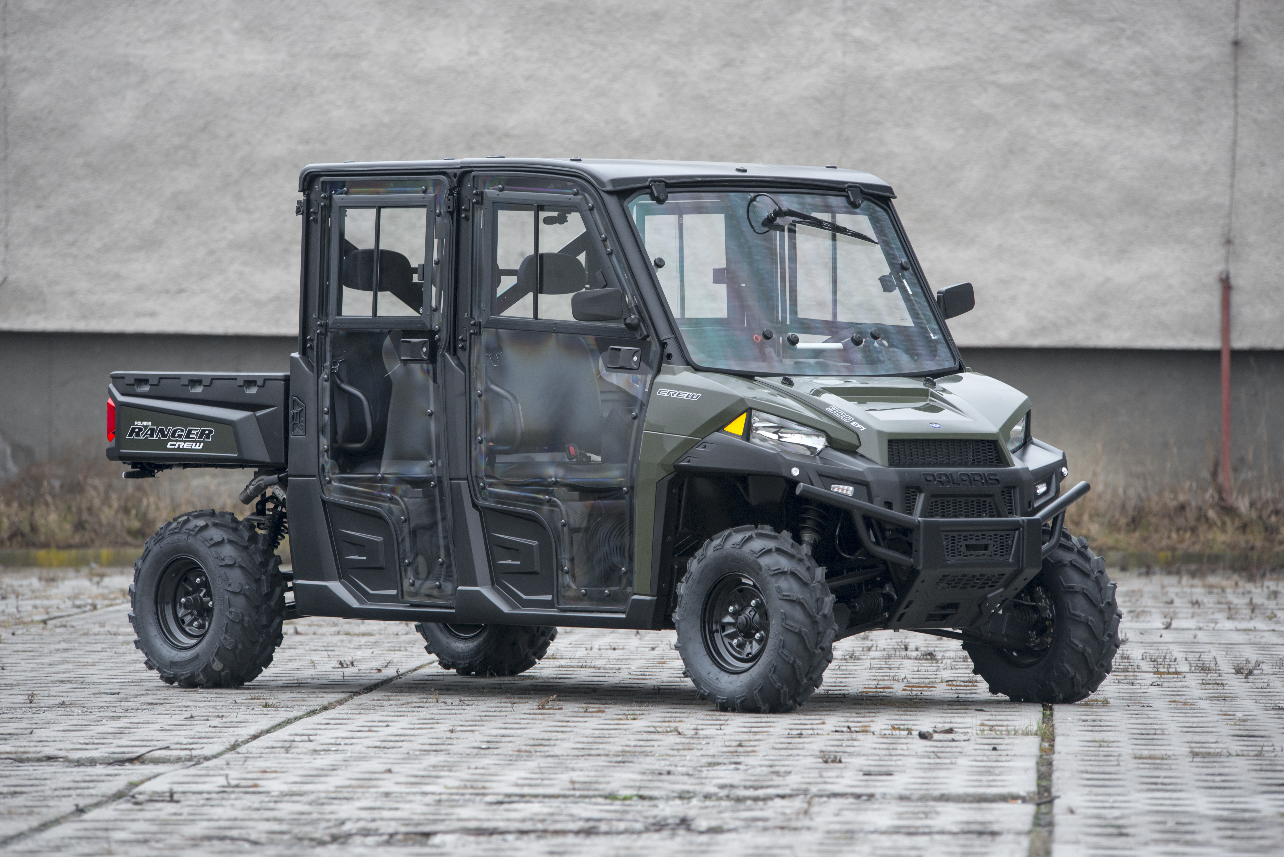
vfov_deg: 6.9
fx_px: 7135
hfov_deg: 10.3
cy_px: 428
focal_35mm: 200
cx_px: 642
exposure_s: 1/80
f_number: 4.5
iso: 640
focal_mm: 200
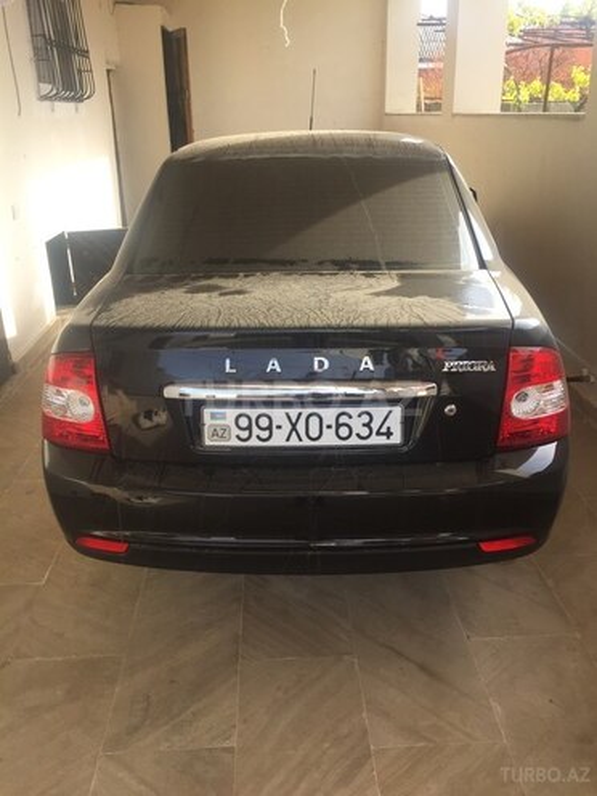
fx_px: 667
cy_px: 398
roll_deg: +1.2
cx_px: 298
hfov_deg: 48.2
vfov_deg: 61.7
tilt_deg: -22.4
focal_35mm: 29
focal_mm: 4.15
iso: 32
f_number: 2.2
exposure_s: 1/314
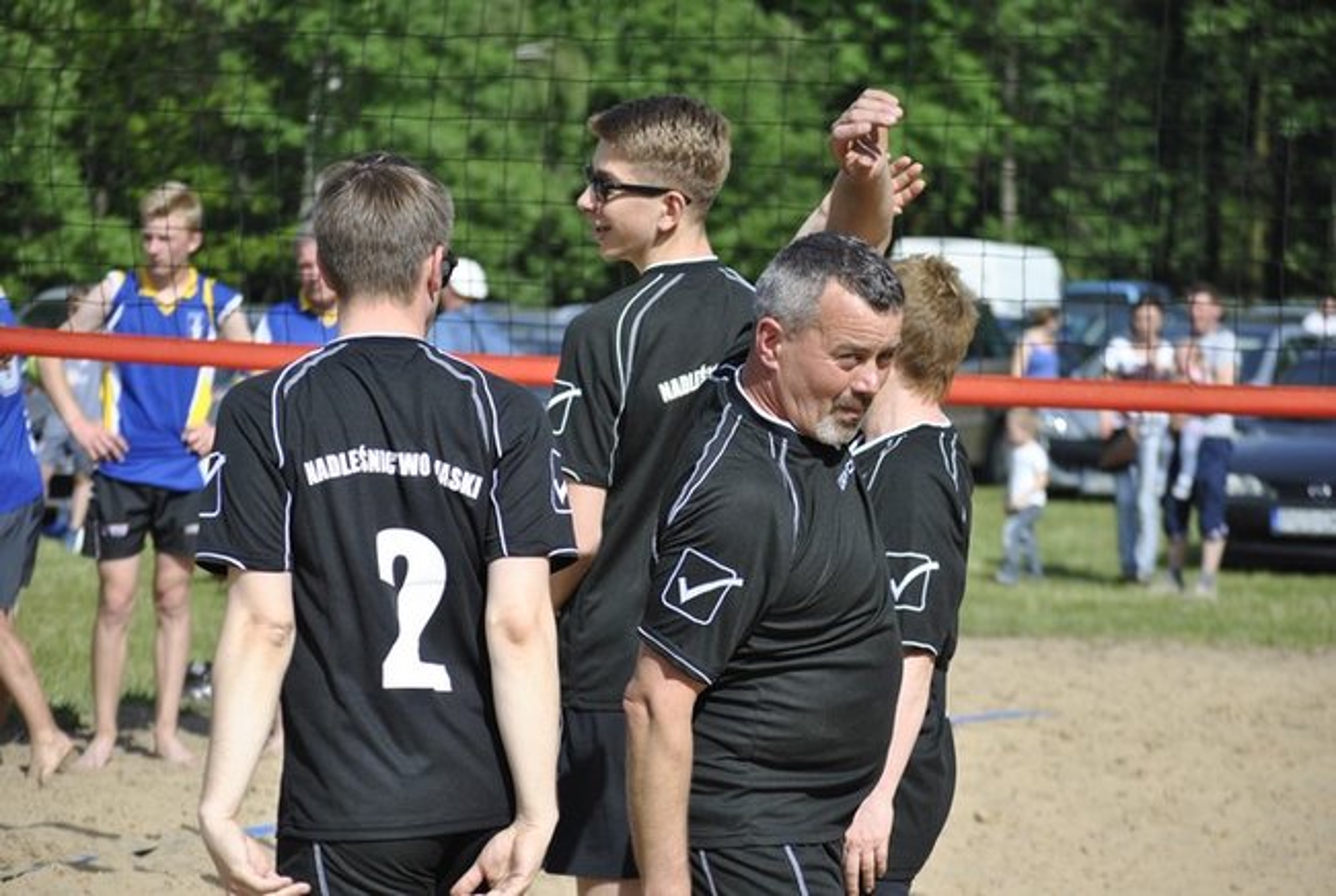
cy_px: 448
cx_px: 668
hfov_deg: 15.2
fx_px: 5019
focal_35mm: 135
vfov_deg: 10.2
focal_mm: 90
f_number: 4.5
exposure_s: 1/1000
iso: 160
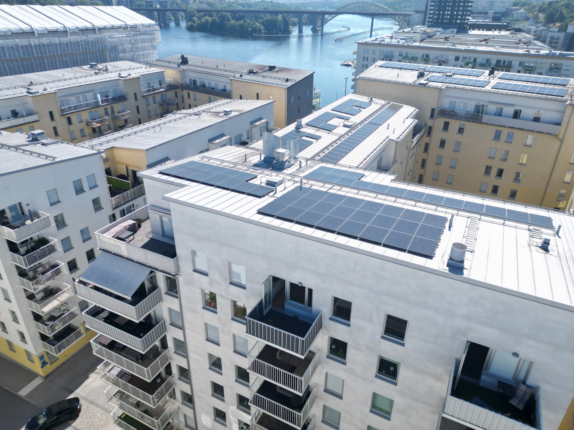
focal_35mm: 24
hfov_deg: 71.6
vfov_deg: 56.8
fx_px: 398
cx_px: 287
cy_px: 215
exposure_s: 1/2000
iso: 100
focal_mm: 6.72
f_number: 1.7
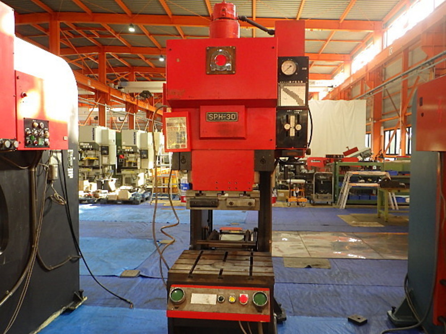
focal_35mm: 28
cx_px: 223
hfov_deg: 63.4
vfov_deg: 49.7
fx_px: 361
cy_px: 167
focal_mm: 5
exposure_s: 1/45
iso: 320
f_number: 3.5
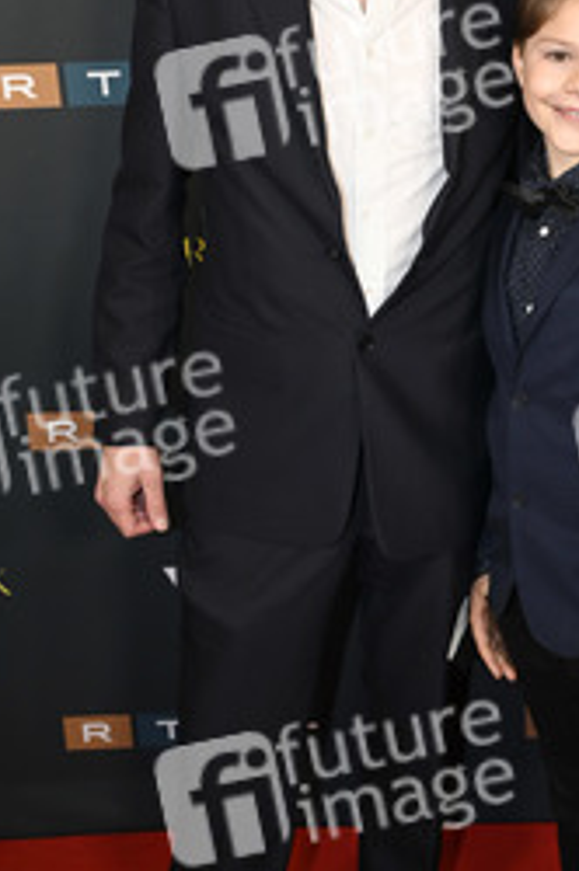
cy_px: 261
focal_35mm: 48
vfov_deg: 40.4
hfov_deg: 27.6
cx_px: 436
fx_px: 1161
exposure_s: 1/160
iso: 1250
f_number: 6.3
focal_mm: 30
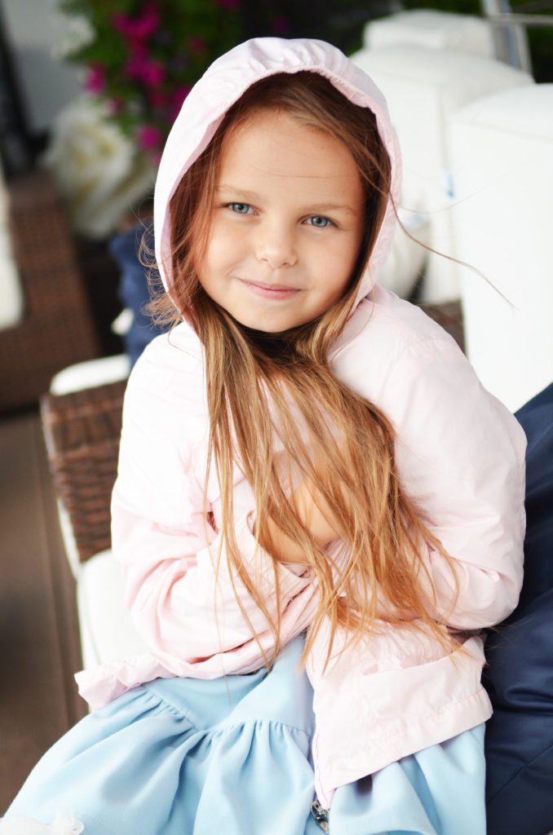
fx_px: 1910
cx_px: 276
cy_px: 418
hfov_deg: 16.5
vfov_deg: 24.7
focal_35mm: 82
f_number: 2.8
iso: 500
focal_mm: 55
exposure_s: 1/200
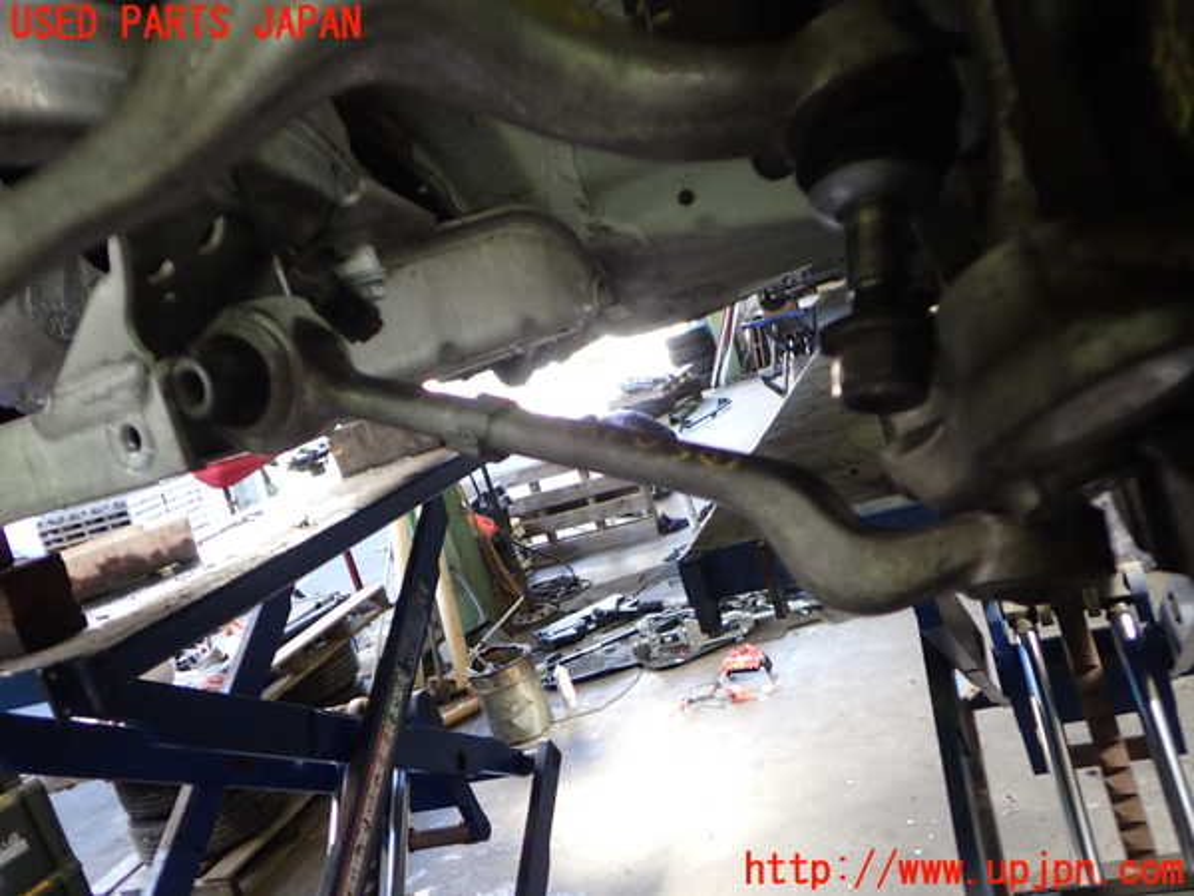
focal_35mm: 30
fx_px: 1035
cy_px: 448
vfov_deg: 46.8
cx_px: 597
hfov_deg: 60.0
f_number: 2.3
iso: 200
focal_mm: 5.4
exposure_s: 1/40
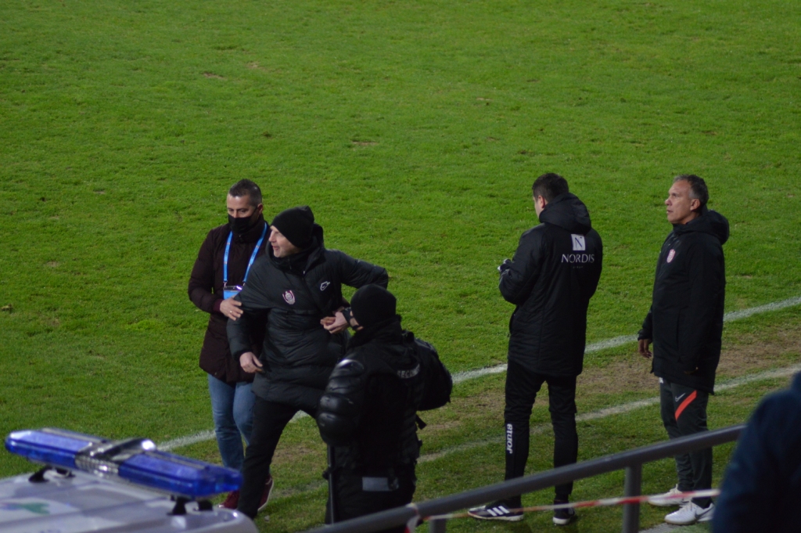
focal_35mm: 210
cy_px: 266
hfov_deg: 9.8
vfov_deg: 6.5
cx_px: 400
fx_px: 4669
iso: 1600
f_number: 4.2
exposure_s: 1/500
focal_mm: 140
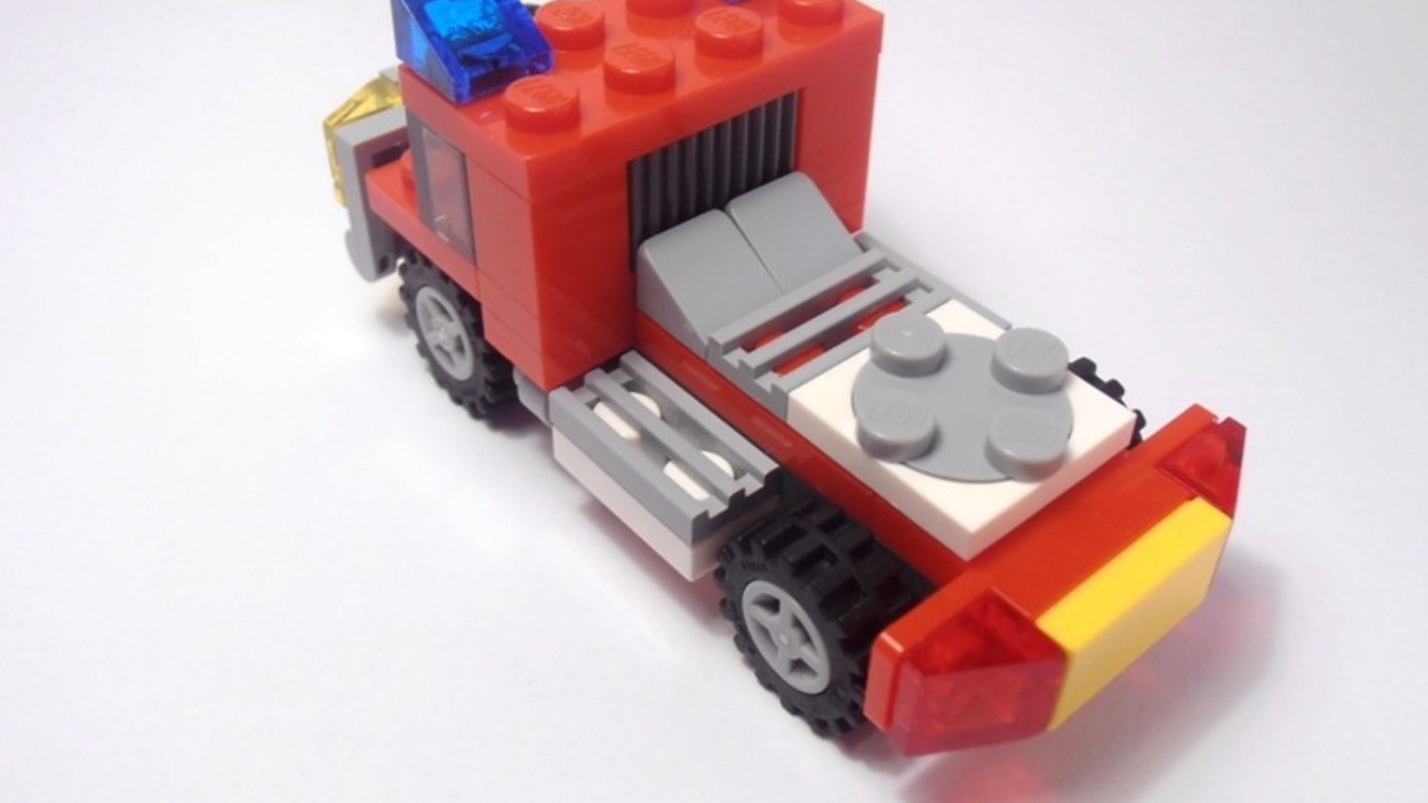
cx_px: 718
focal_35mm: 41
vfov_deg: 29.0
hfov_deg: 49.4
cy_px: 354
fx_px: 1553
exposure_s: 1/50
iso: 80
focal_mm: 6.61
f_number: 3.9
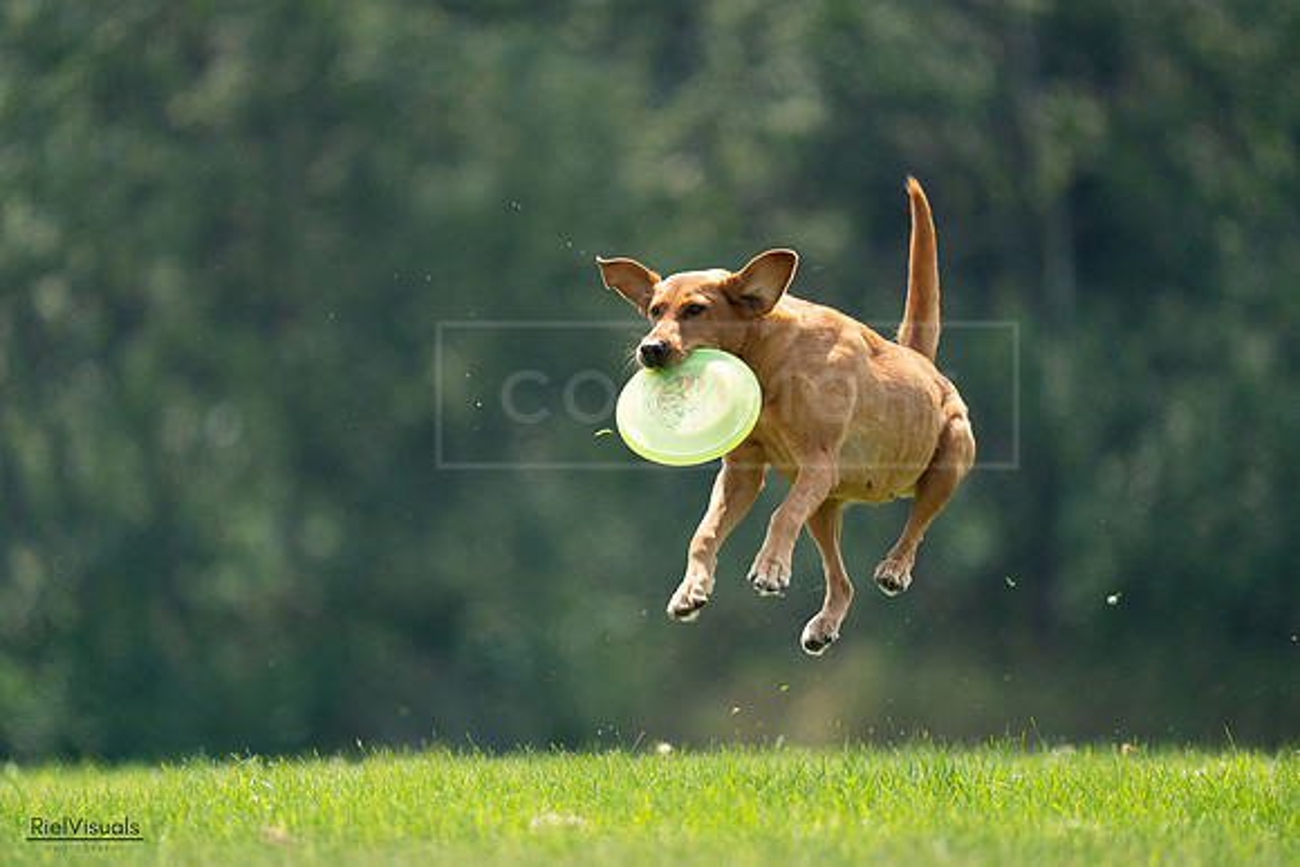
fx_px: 21671
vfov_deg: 2.3
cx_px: 650
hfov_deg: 3.4
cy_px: 434
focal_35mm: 600
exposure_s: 1/4000
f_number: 6.3
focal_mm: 600
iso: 2500
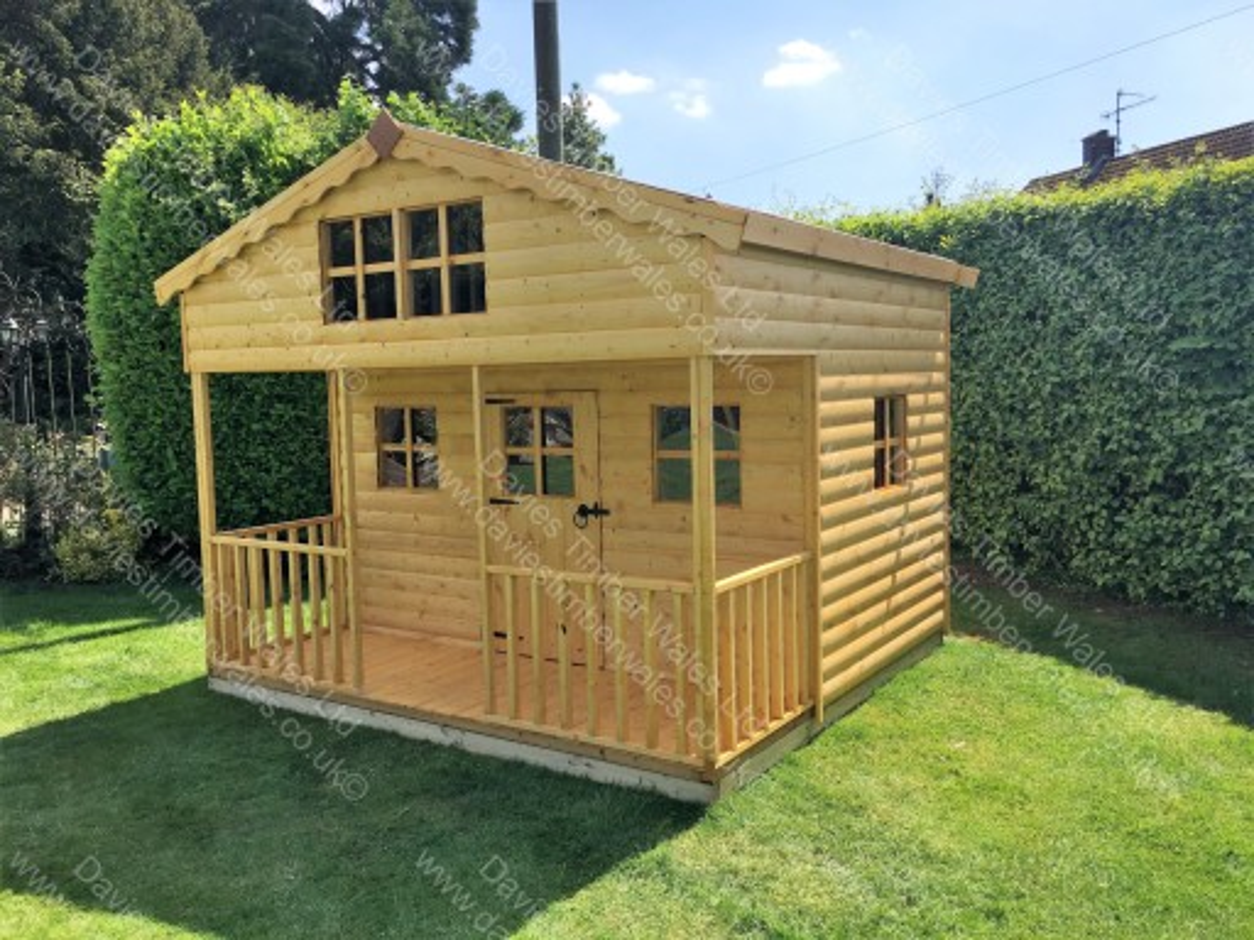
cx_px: 627
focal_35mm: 29
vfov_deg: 48.2
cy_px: 470
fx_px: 1051
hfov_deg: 61.7
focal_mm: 4.15
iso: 25
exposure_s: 1/1183
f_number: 2.2
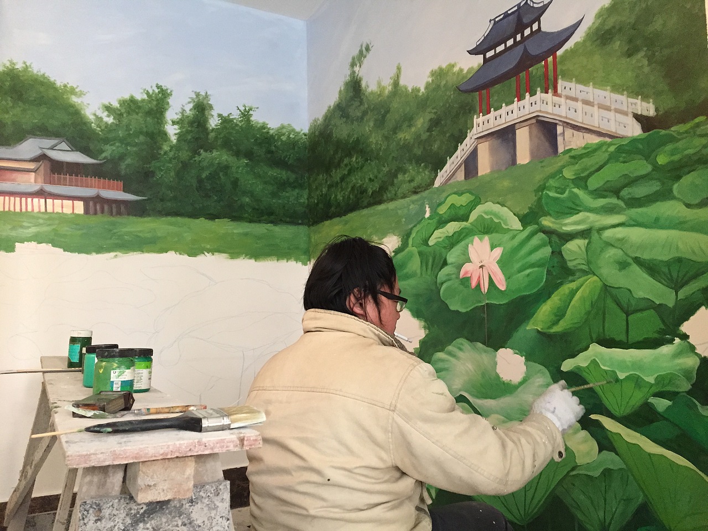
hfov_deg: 61.7
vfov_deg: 48.2
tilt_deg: +3.5
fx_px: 593
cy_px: 266
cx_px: 354
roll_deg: +0.6
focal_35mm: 29
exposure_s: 1/20
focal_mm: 4.15
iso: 250
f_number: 2.2
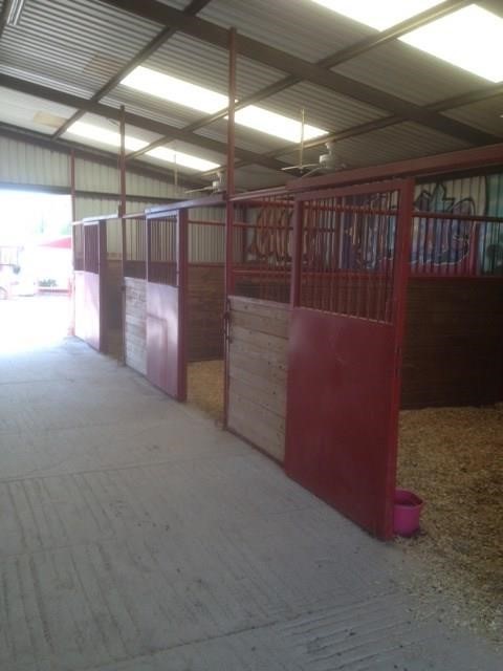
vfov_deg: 52.6
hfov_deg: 40.7
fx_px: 678
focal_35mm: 35
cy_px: 336
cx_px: 252
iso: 64
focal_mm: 4.28
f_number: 2.4
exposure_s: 1/120
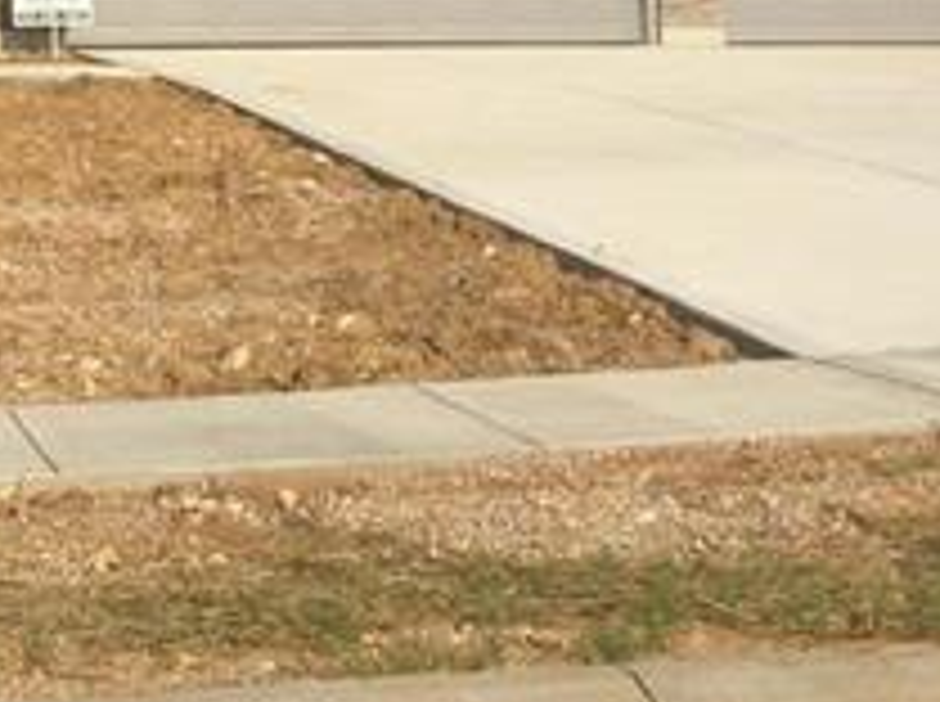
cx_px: -121
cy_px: -234
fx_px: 2413
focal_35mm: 89
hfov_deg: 20.9
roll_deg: +0.9
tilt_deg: +4.2
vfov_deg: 15.7
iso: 32
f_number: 2.2
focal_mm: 4.15
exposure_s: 1/3425
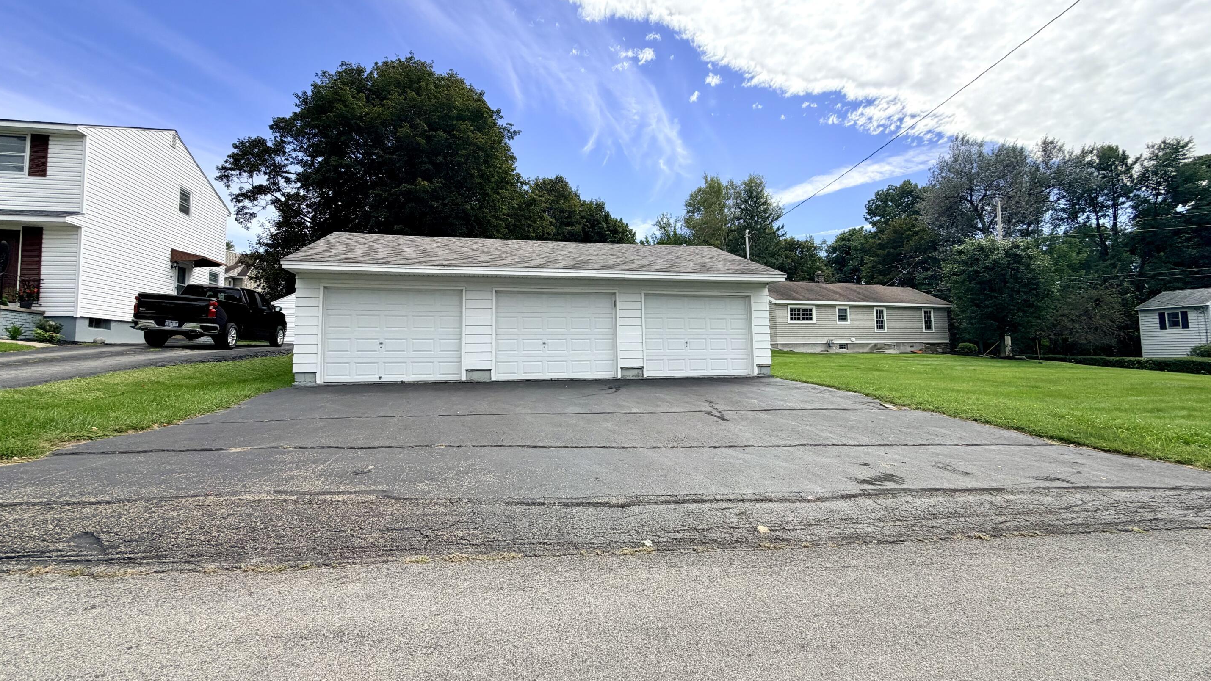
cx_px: 590
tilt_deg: +4.3
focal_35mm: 16
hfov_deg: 99.3
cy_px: 320
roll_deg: +3.0
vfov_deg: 67.0
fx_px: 514
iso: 25
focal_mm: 2.22
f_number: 2.2
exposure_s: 1/1145
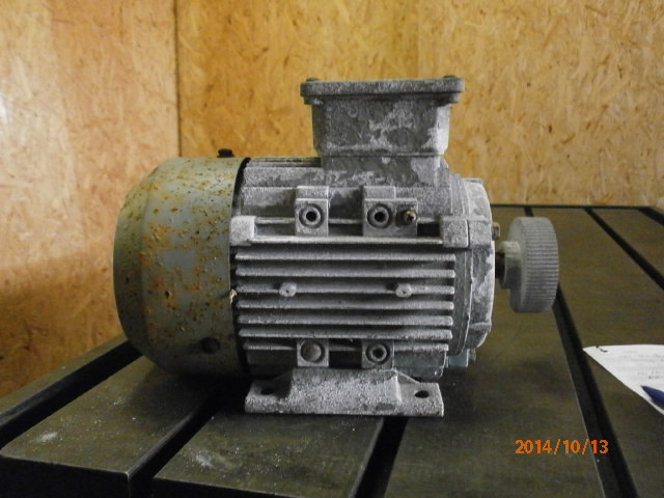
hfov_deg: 56.8
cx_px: 332
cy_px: 249
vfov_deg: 44.2
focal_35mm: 32
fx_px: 614
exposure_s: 1/60
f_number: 3.1
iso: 800
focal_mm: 5.8
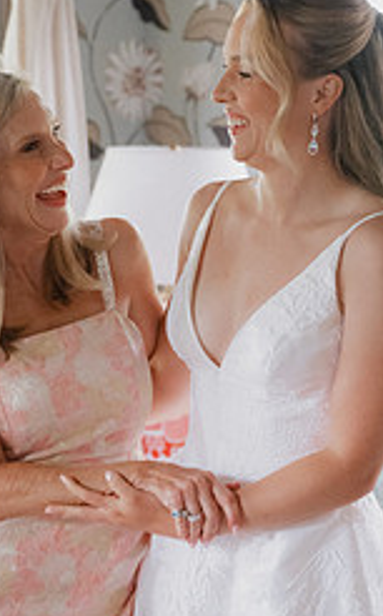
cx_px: 160
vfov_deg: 20.9
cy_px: 413
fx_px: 1659
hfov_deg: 13.2
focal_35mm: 99
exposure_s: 1/160
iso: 5000
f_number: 2.8
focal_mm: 53
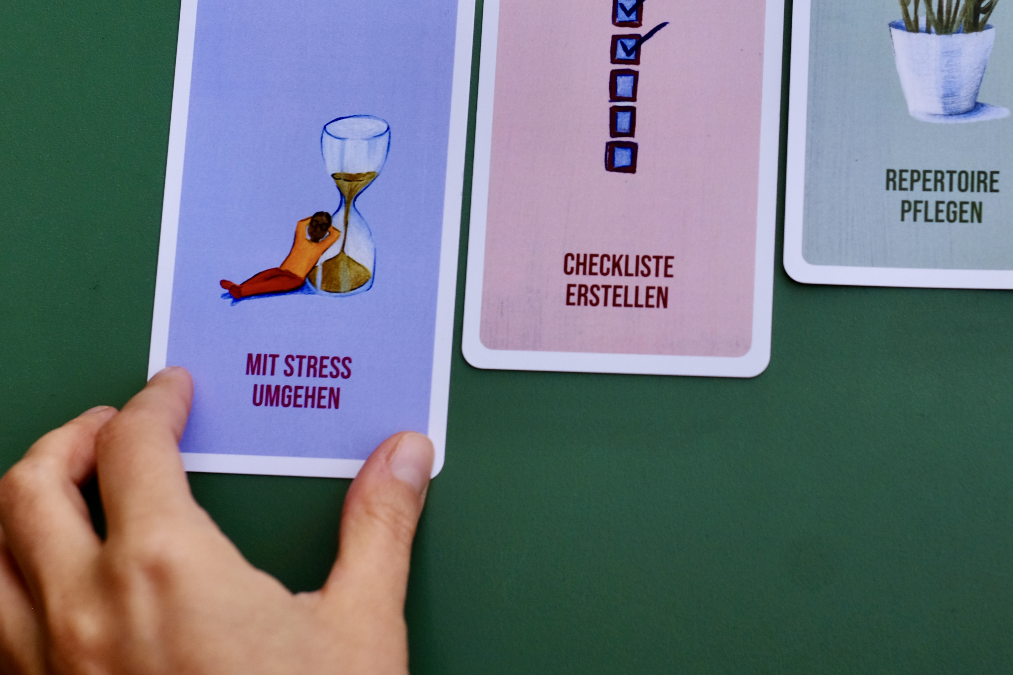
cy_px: 234
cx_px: 647
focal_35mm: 87
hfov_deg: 23.3
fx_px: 2448
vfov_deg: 15.7
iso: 200
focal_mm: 35
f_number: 4
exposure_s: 1/160
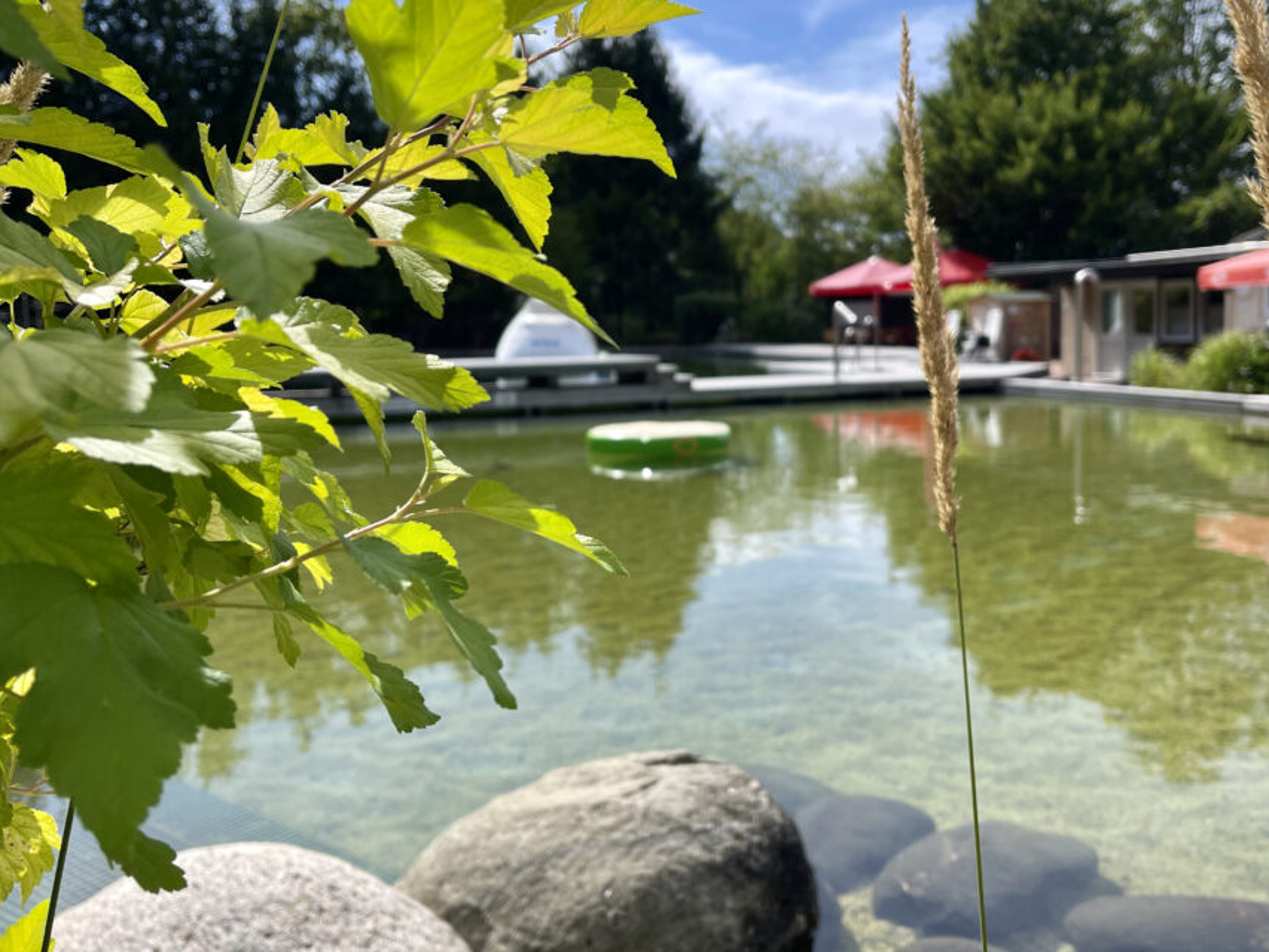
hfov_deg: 59.8
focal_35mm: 30
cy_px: 436
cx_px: 699
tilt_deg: -5.3
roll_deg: +0.9
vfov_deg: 46.8
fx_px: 1100
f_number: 1.6
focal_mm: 5.1
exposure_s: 1/2336
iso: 32
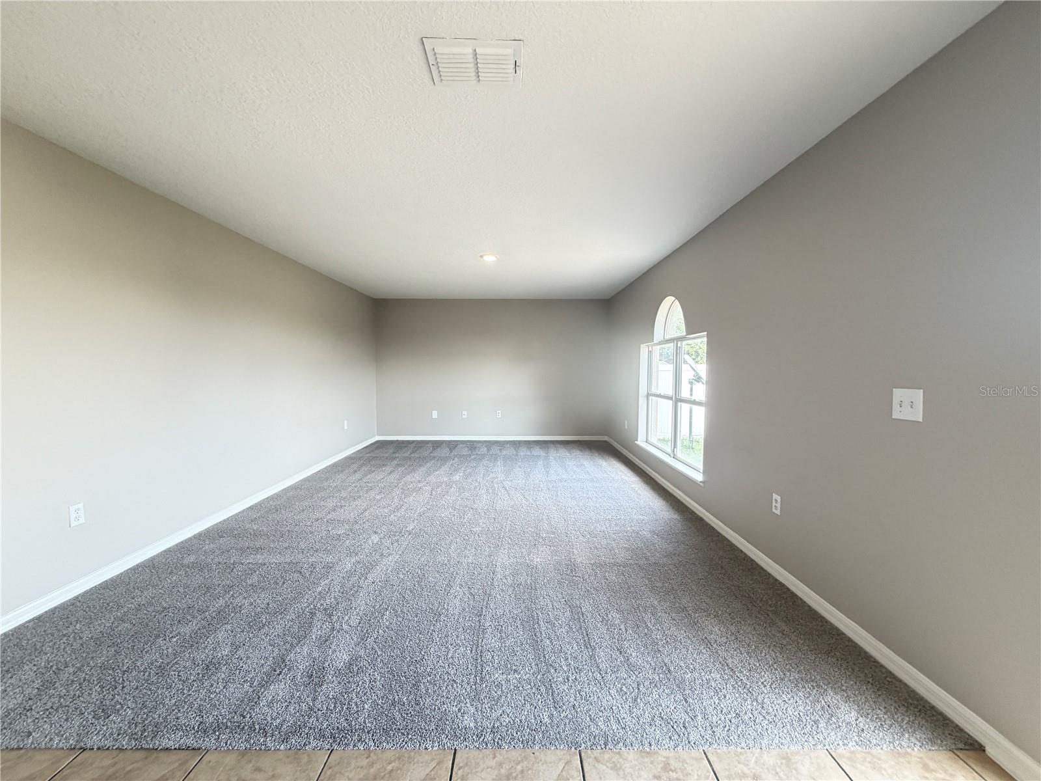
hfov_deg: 102.1
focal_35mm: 14
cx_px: 520
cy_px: 390
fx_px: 421
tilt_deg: -0.8
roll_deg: -0.2
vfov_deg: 85.7
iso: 200
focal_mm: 2.22
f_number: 2.2
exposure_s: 1/60
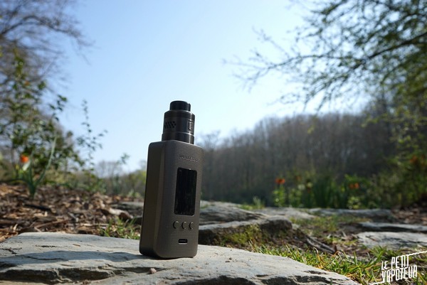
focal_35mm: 31
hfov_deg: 60.2
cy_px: 142
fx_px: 368
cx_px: 214
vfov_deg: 42.4
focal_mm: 31
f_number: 11
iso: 100
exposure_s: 1/160
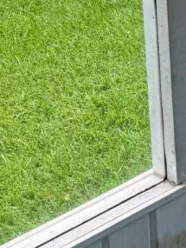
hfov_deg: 9.3
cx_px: 515
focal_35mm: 134
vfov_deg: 13.4
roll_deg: -0.6
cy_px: -188
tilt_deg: -9.6
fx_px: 961
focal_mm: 6.76
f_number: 1.78
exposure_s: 1/521
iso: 80
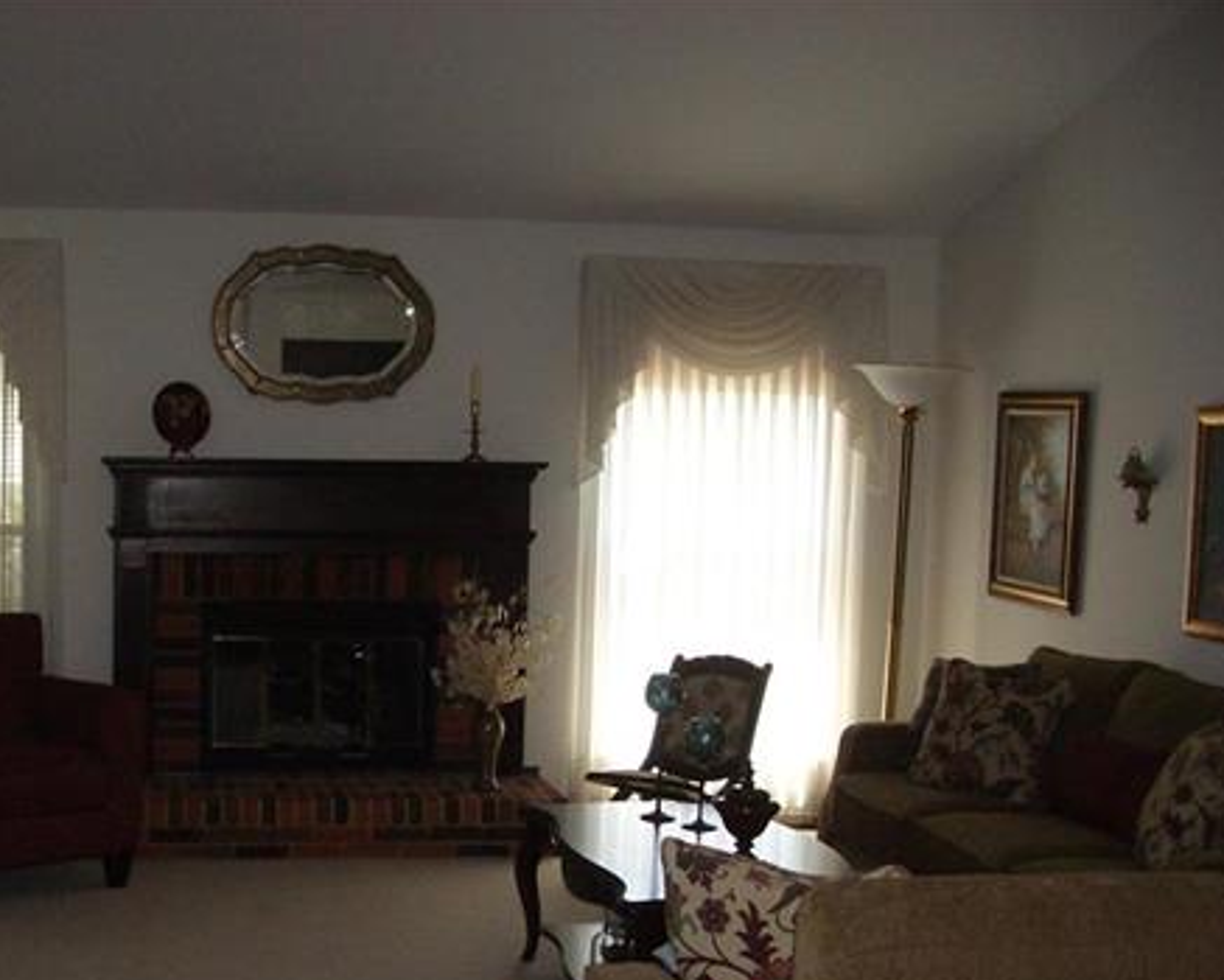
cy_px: 664
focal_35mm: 50
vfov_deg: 30.0
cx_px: 347
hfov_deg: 36.7
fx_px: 1812
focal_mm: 5.8
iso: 200
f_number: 2.6
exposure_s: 1/60
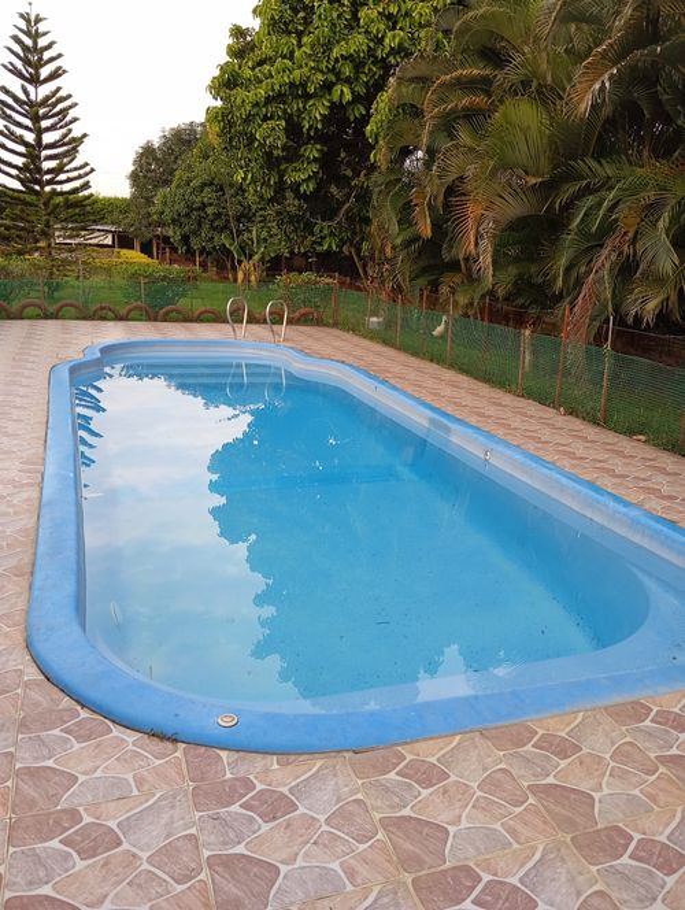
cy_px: 455
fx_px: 737
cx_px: 342
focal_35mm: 28
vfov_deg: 63.4
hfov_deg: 49.9
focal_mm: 4.22
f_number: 1.8
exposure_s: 1/120
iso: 287
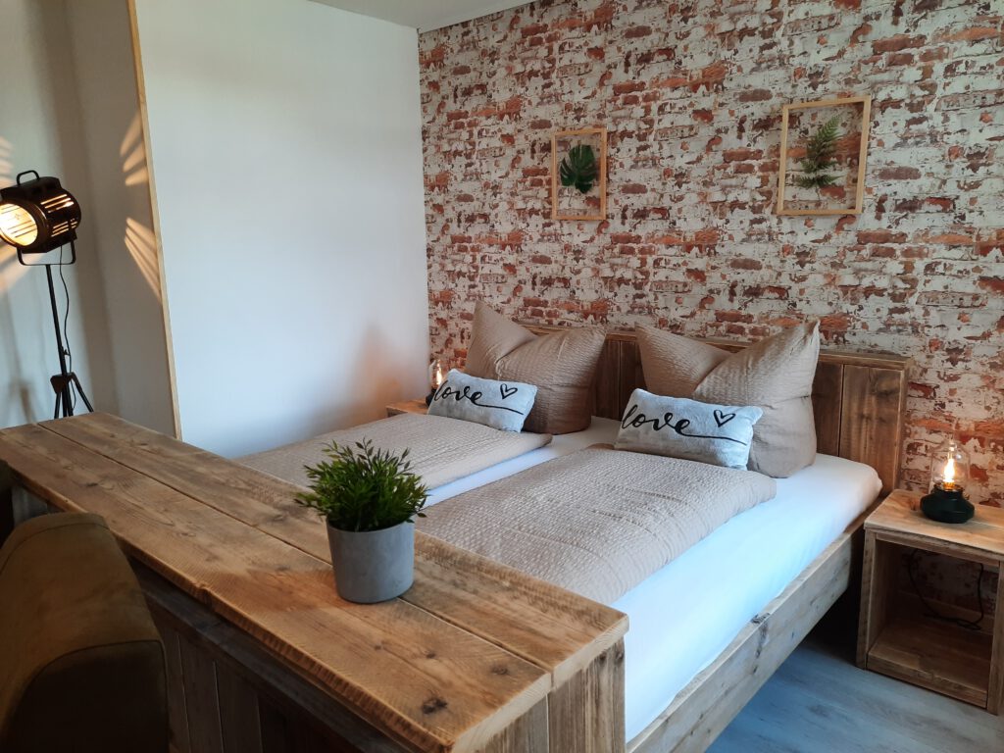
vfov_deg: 54.9
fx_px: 725
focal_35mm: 25
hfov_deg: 69.4
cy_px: 376
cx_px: 502
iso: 125
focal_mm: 4.6
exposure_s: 1/50
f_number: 2
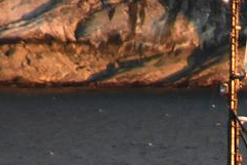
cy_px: 354
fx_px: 16407
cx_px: 381
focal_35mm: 2390
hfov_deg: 0.9
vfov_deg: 0.6
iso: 1400
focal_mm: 300
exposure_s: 1/500
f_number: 6.3
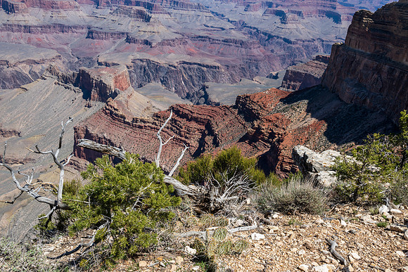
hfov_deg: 58.7
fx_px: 363
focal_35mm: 32
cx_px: 204
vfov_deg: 41.1
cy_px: 136
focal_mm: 32
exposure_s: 1/125
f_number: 22
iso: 220
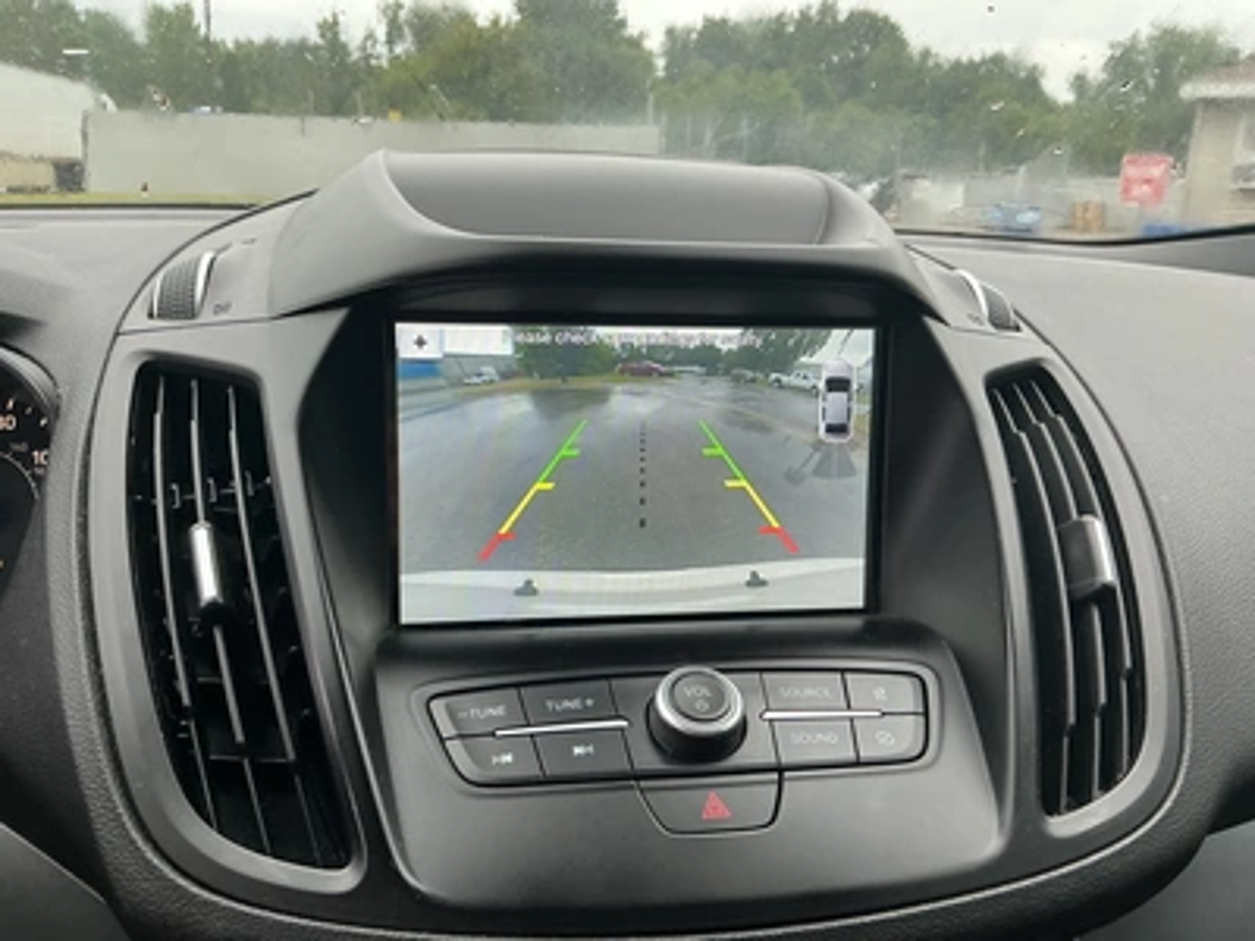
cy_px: 470
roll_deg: -1.4
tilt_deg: -16.7
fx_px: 1015
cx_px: 628
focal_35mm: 28
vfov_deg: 49.7
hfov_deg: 63.4
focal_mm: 3
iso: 64
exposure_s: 1/122
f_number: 1.8
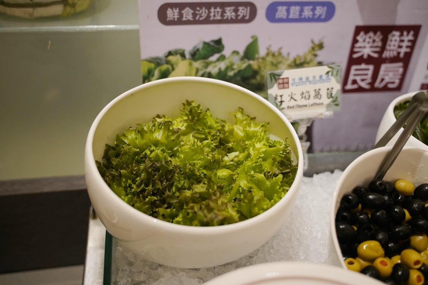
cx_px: 214
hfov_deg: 57.2
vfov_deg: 40.0
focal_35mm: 33
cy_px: 142
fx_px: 392
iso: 3200
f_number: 2.8
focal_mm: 33
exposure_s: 1/160
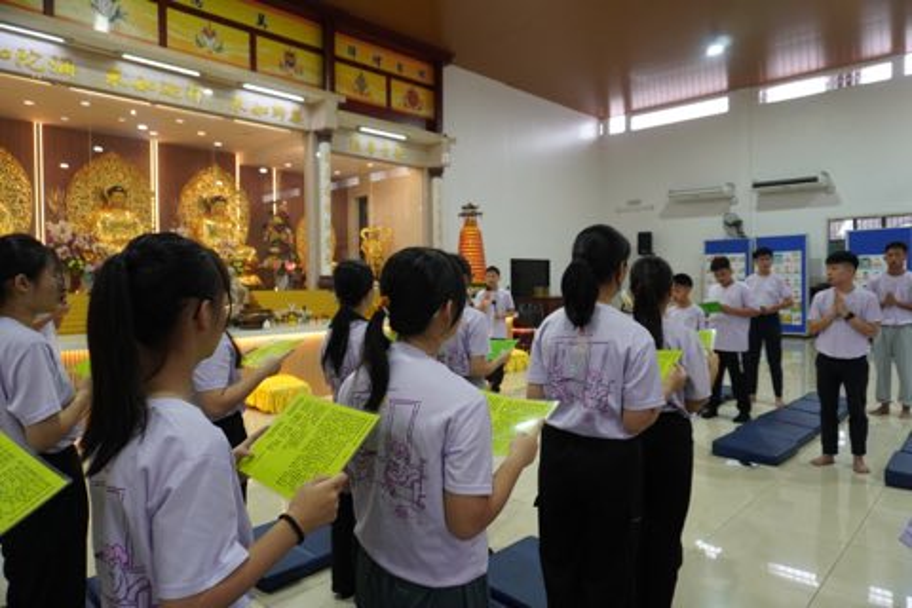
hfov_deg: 73.7
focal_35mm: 24
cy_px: 304
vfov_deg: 53.1
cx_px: 456
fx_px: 608
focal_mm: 16
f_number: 4
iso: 640
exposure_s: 1/160
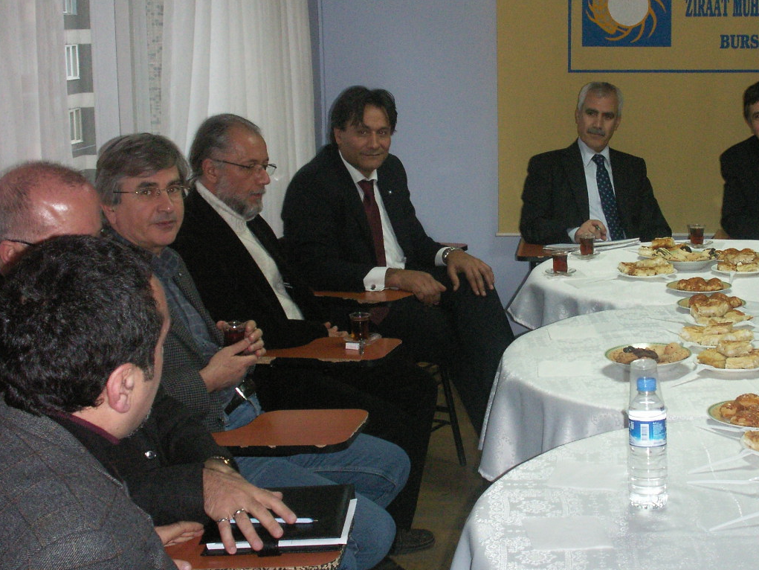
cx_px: 504
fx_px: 1272
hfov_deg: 33.0
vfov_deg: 25.2
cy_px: 242
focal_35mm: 58
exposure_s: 1/40
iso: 160
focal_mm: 7.7
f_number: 3.5
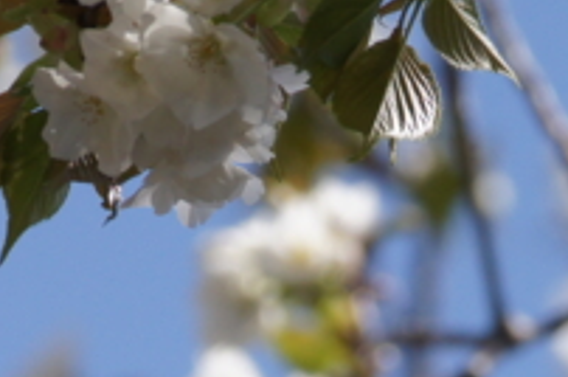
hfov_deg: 1.5
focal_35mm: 1369
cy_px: 746
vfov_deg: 1.0
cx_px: 385
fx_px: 21565
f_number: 5.6
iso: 400
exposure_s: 1/2000
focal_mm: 230
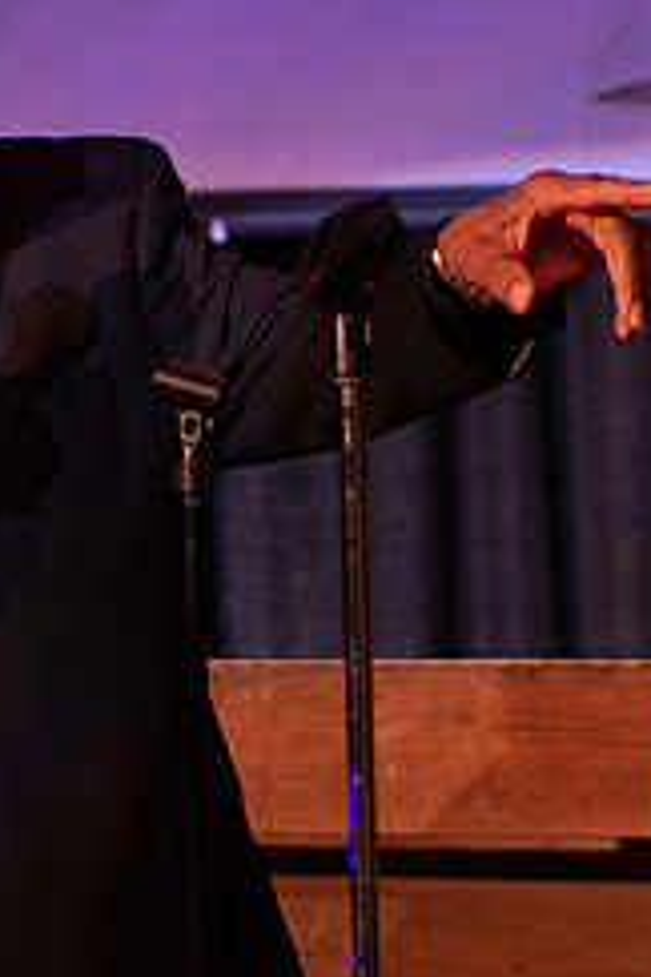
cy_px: 437
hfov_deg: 6.7
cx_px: 89
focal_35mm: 206
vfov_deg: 10.0
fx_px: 5587
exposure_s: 1/100
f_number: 2.8
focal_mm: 50
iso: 1600
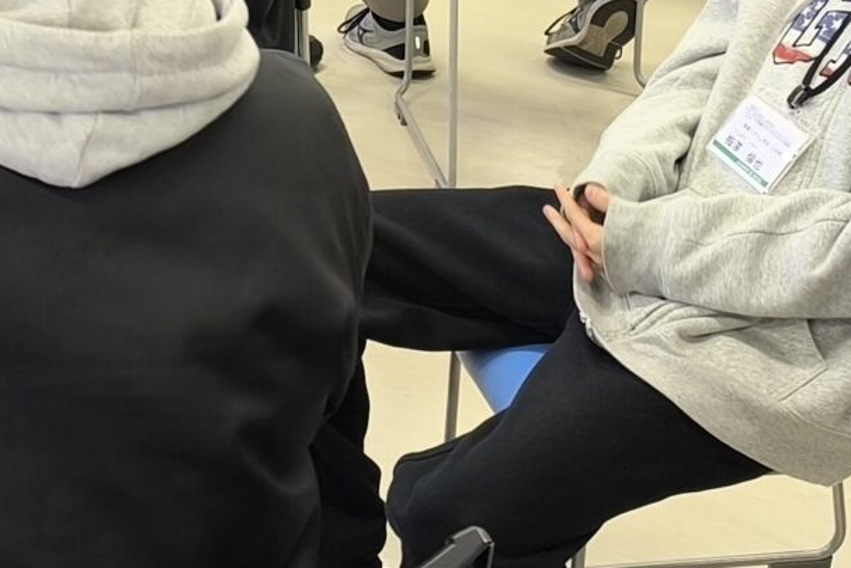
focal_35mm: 101
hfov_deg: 20.0
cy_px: -222
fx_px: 2387
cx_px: 160
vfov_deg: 13.0
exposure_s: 1/100
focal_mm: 6.14
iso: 250
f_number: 1.65
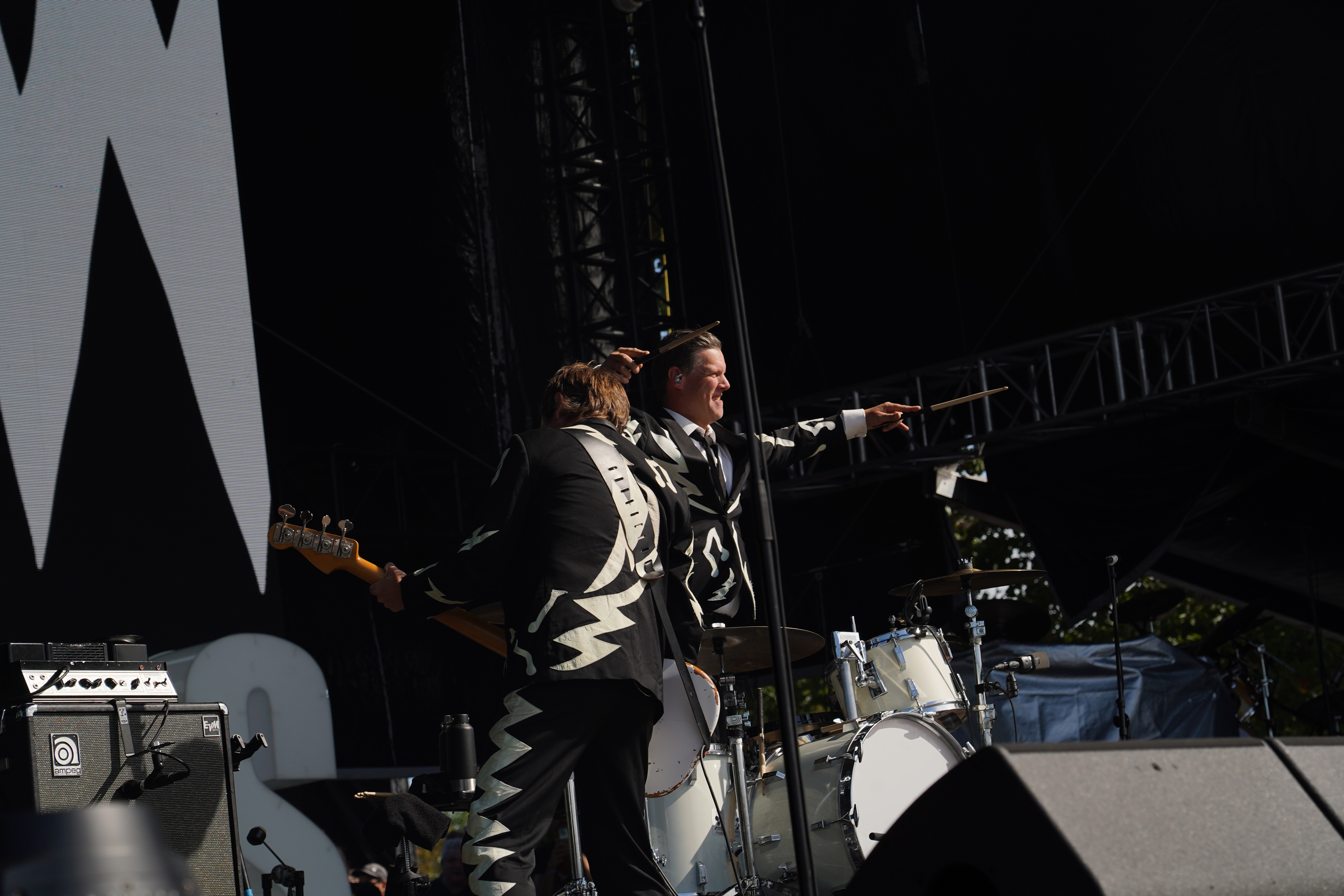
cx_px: 672
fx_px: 3920
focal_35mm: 105
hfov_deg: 19.5
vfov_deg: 13.0
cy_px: 448
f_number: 8
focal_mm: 105
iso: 100
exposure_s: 1/500
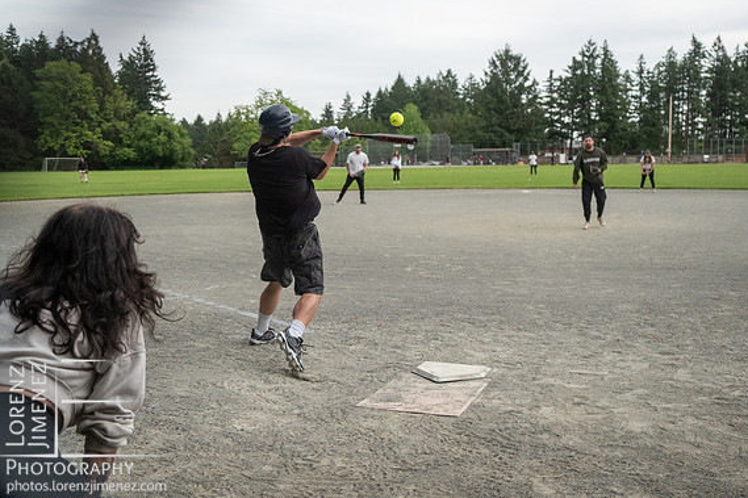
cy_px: 219
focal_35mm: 45
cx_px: 370
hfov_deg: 43.6
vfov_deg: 29.8
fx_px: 935
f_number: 2.8
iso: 800
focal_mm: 21
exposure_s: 1/1600
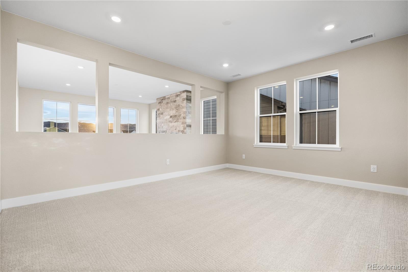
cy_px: 136
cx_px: 204
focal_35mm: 16
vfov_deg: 73.7
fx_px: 181
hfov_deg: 96.7
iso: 400
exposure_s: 1/50
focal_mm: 16
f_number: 4
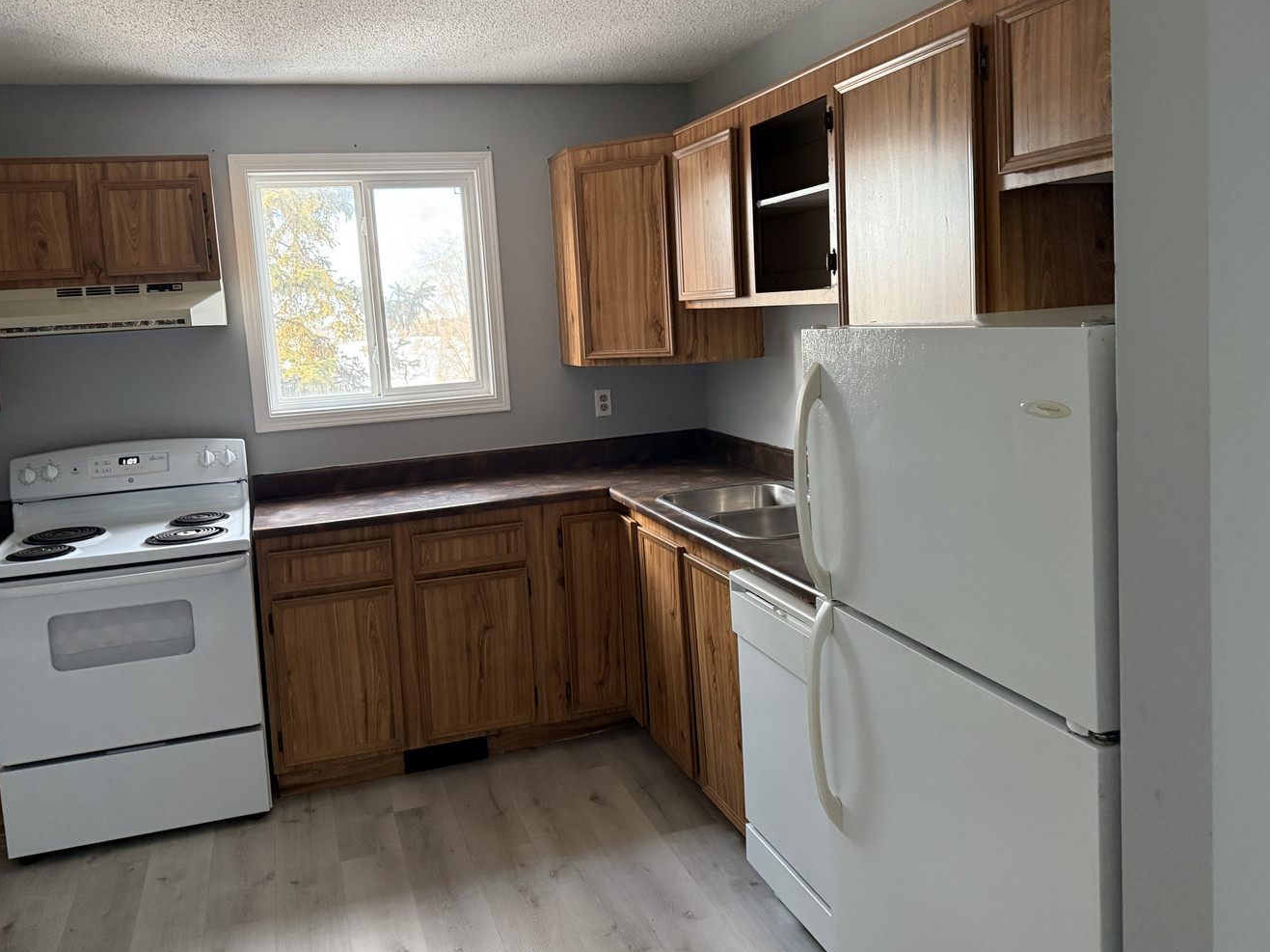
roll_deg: +2.9
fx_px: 1027
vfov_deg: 49.6
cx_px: 595
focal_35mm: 28
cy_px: 422
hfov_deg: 63.4
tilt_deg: -5.2
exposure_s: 1/60
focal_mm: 6.76
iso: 640
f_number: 1.78
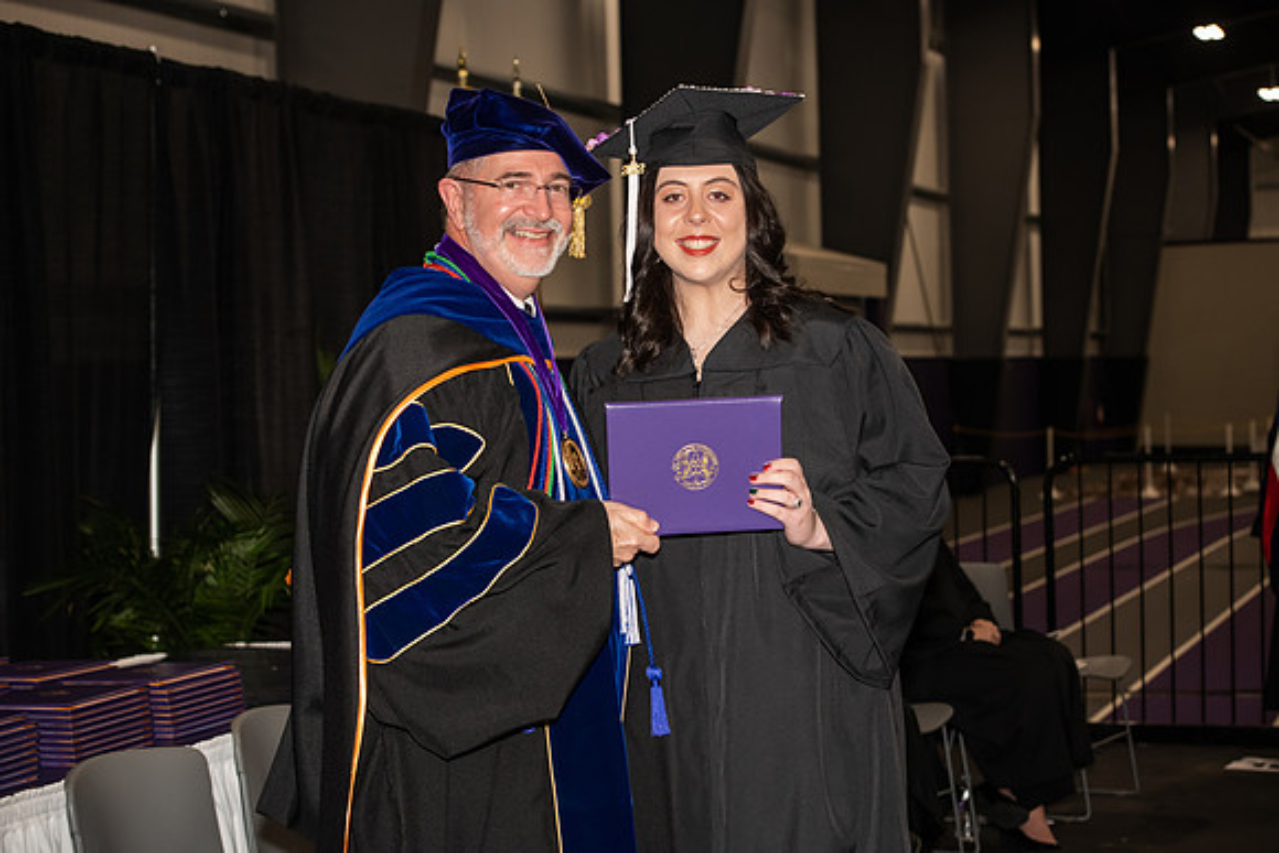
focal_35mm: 70
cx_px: 640
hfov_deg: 28.8
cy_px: 426
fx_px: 2487
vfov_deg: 19.5
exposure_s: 1/200
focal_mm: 70
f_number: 5.6
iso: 1000
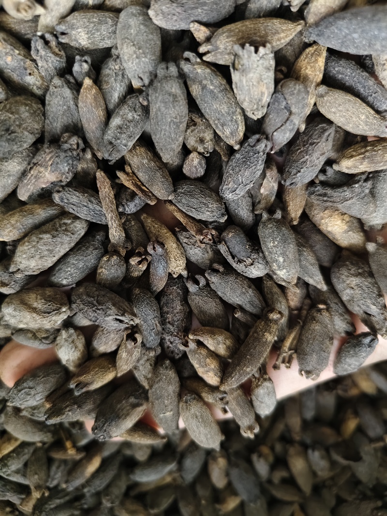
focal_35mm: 23
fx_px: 343
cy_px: 258
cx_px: 194
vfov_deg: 73.9
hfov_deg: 58.9
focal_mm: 5.56
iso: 3956
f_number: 1.88
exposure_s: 1/249
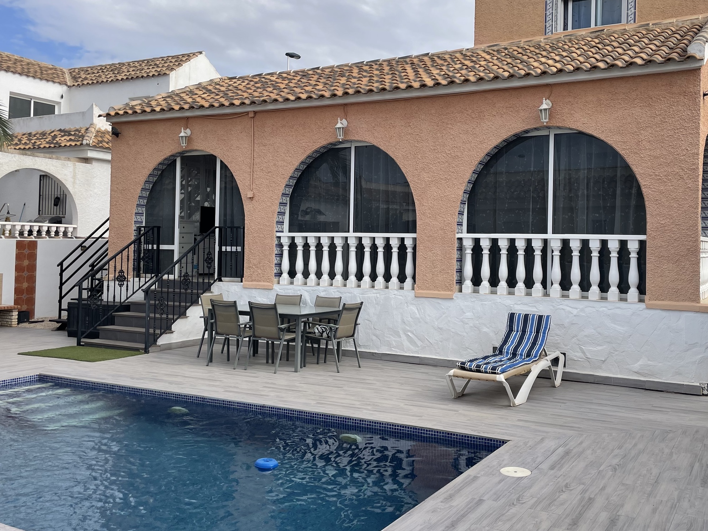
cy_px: 239
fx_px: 695
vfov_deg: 41.7
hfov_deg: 53.6
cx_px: 421
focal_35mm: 34
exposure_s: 1/3300
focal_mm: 4.2
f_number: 1.6
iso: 32
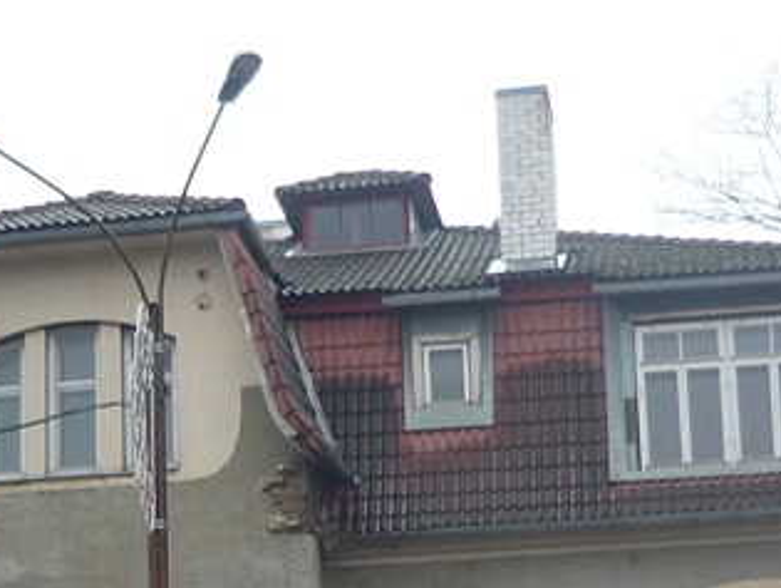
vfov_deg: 13.0
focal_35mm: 112
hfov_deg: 17.4
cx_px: 164
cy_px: 630
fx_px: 2530
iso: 100
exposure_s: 1/40
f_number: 2.9
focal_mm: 6
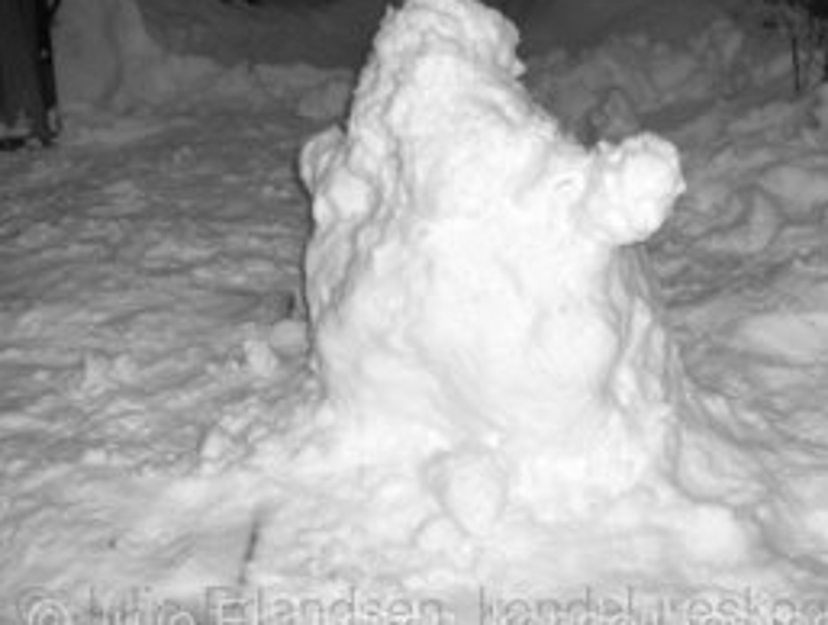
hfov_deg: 35.9
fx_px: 1271
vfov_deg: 27.6
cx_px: 527
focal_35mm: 53
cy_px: 256
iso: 100
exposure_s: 1/60
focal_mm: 8
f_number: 2.8
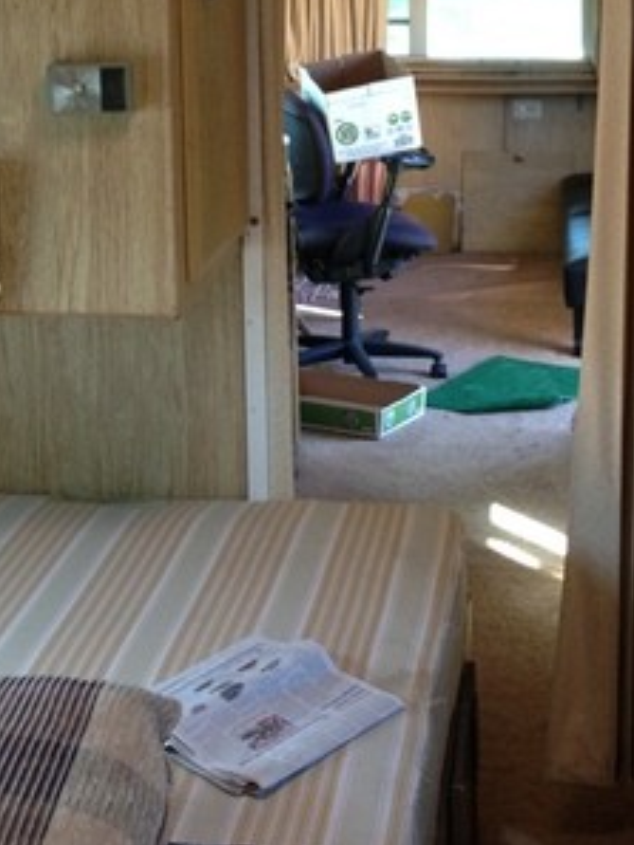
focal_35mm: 71
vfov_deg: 26.9
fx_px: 1733
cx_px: 392
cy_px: 168
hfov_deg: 20.7
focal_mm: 4.12
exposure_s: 1/20
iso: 80
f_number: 2.4
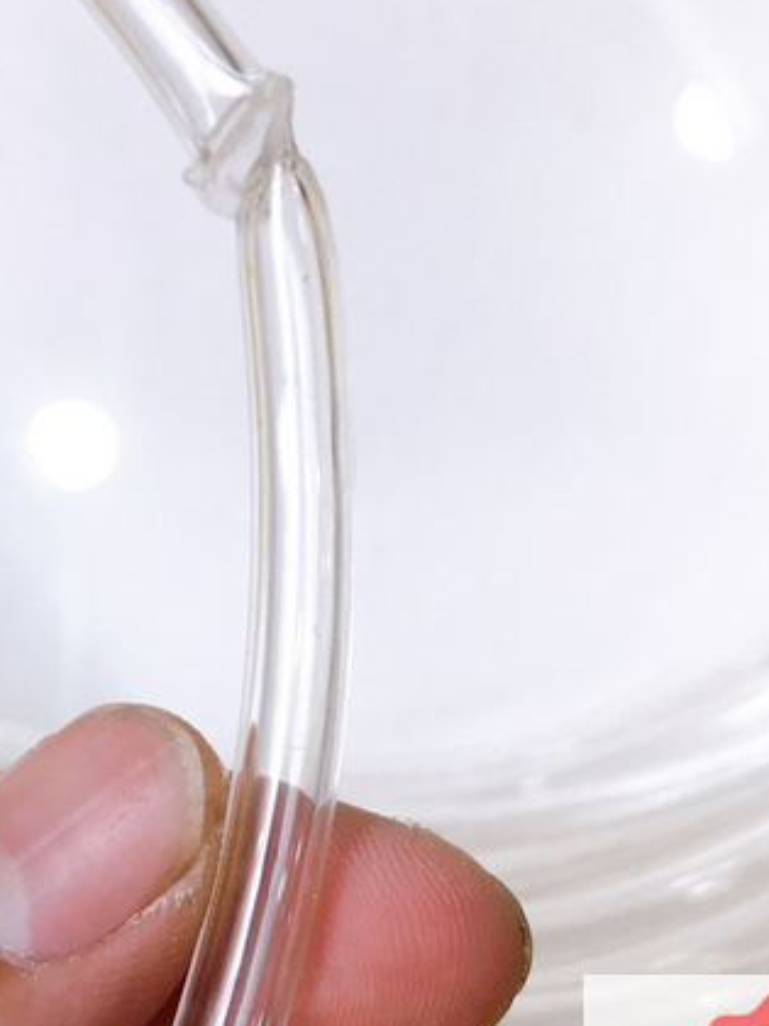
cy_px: 552
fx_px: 1896
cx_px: 220
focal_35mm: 64
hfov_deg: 22.8
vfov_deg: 30.3
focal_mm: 3.99
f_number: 1.8
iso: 32
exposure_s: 1/100
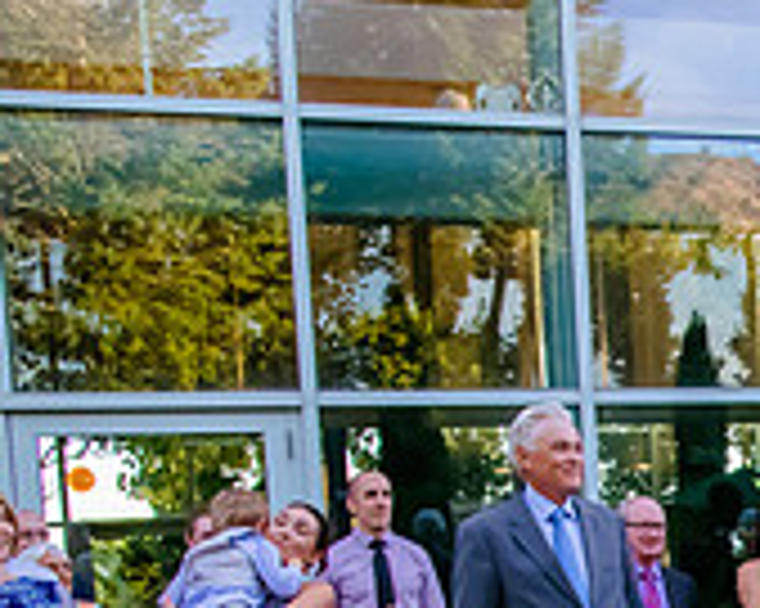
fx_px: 1821
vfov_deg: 17.7
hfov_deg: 20.3
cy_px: 789
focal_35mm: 81
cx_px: 1141
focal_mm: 24
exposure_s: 1/320
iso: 3200
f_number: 8
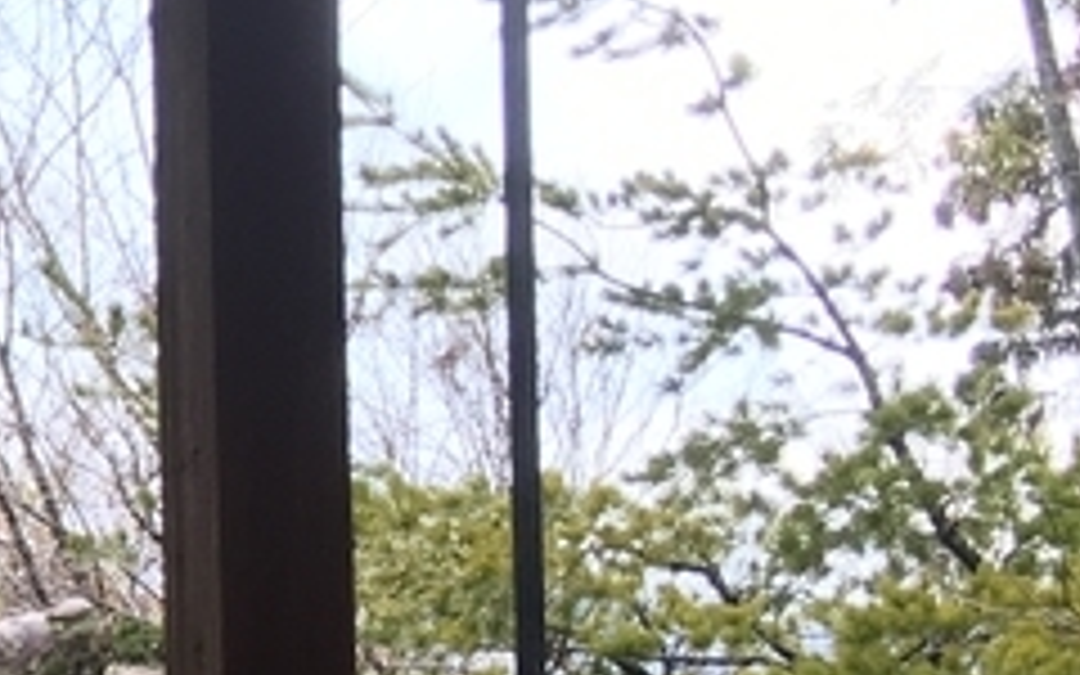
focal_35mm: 154
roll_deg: -0.1
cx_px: -1346
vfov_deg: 8.5
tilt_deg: +4.4
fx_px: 4533
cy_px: 459
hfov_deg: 11.6
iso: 32
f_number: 2.2
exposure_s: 1/60
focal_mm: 4.15
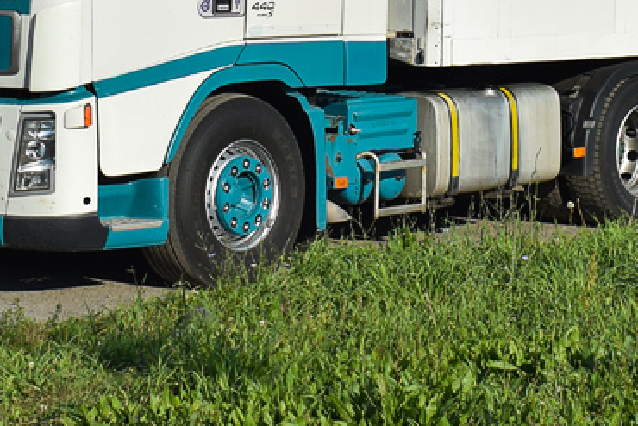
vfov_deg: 9.2
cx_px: 340
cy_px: -204
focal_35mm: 146
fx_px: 2588
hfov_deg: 14.1
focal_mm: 30
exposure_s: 1/1250
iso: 200
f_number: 6.3
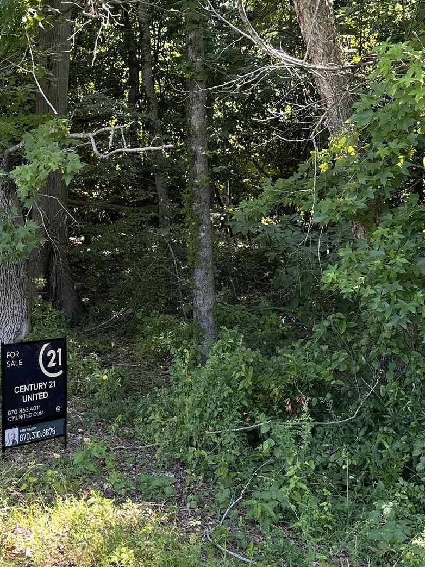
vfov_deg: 36.2
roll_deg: -1.5
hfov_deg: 27.2
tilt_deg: -7.1
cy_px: 269
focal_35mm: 53
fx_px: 868
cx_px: 110
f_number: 1.78
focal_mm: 6.86
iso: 64
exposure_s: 1/150
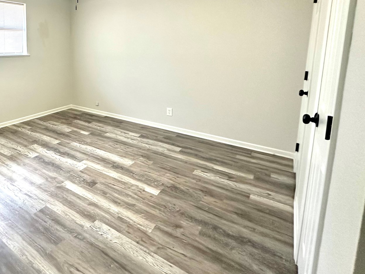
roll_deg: -0.2
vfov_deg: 56.7
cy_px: 78
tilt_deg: -7.2
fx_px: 242
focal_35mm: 23
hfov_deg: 66.7
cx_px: 70
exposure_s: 1/60
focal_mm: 2.22
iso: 200
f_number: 2.2
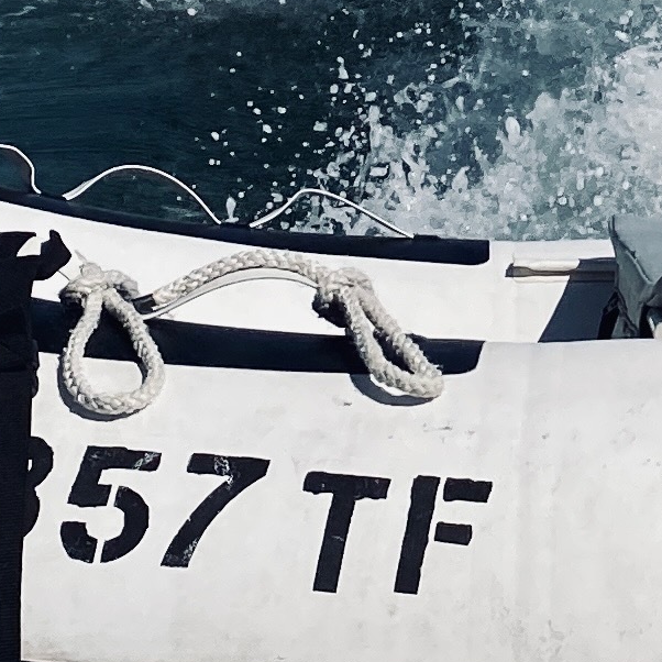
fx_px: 3332
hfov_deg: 10.8
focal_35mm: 154
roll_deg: +0.8
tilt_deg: -5.9
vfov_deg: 10.9
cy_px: -353
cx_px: 1057
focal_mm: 4.25
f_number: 1.8
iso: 32
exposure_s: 1/7692
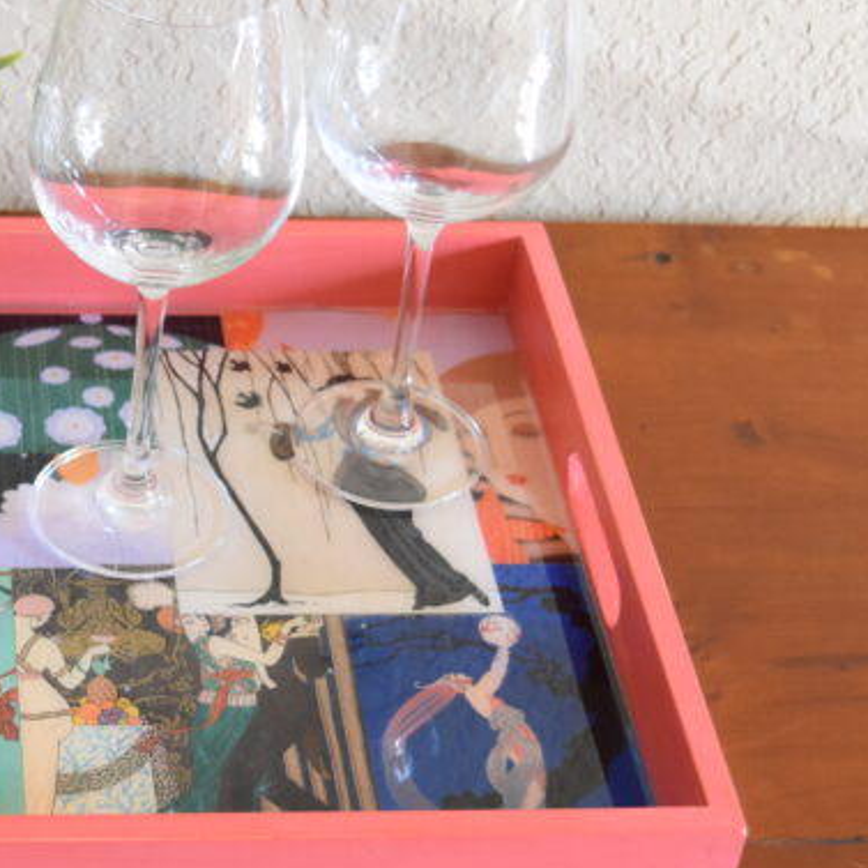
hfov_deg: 18.8
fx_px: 2553
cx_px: 30
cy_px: 429
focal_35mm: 90
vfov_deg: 19.3
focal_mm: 26
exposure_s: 1/60
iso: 800
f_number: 4.5
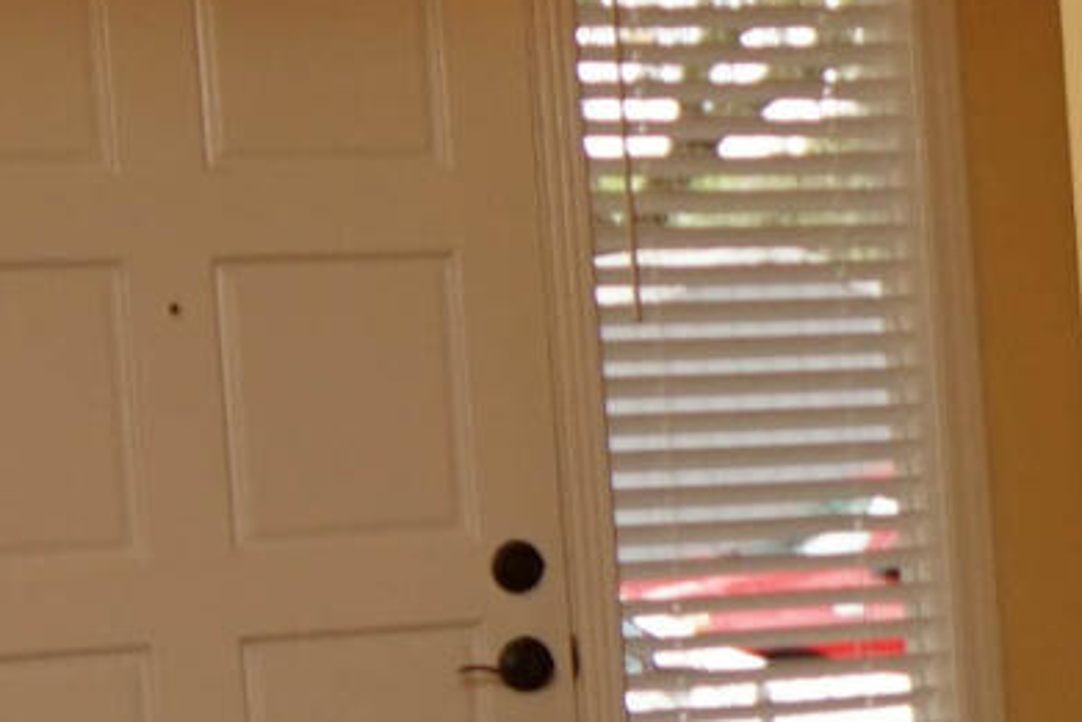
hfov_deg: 14.0
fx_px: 4149
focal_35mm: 138
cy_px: 737
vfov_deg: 9.9
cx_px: 1583
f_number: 4.5
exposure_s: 1/60
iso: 250
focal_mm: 12
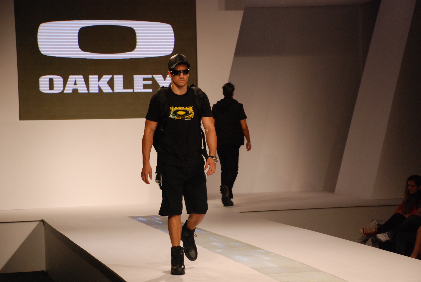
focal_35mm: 112
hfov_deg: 18.1
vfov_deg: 12.2
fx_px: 1318
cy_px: 141
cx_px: 210
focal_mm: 75
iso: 1000
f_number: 5.6
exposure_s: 1/160
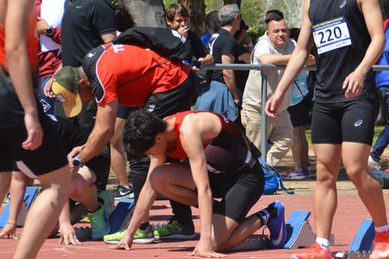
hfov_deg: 8.9
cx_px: 316
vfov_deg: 6.0
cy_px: 76
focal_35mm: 230
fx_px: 2484
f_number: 6.3
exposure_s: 1/1600
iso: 400
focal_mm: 80
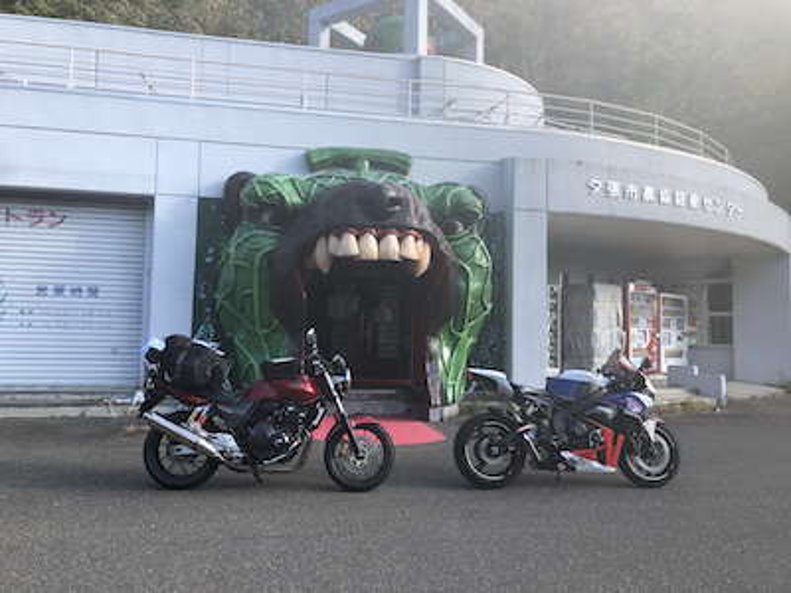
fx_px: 640
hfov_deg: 63.4
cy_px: 296
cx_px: 396
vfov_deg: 49.7
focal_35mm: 28
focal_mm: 4
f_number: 1.8
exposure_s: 1/326
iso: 20
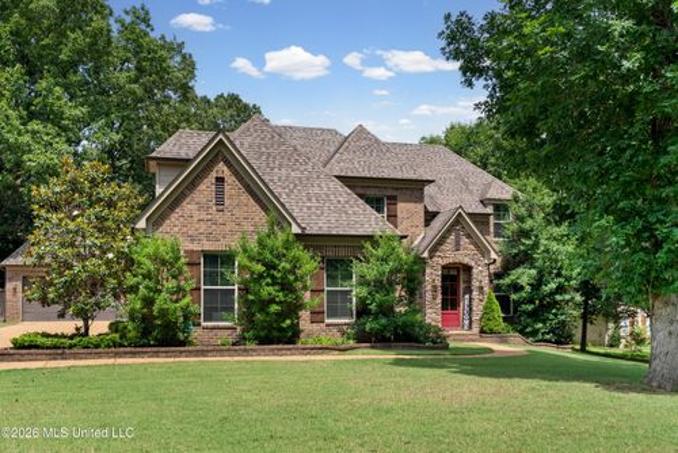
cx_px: 339
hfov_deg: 54.4
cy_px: 226
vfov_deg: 37.9
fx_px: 660
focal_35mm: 35
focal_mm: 35
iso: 800
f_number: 9
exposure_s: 1/320
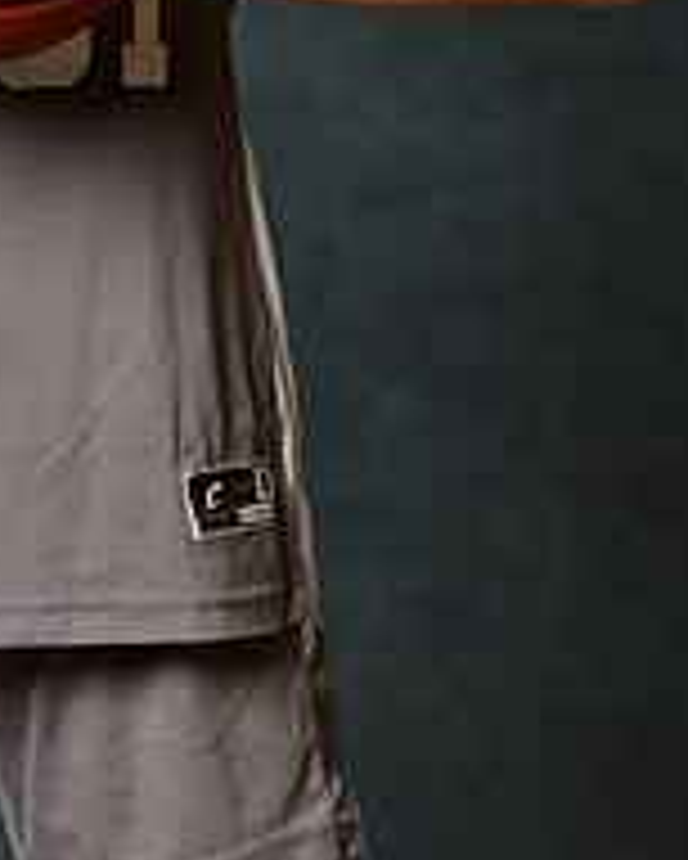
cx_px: -65
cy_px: -275
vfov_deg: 5.0
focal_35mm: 385
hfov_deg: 4.0
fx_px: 9791
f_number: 4.5
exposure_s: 1/160
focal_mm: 135
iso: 200
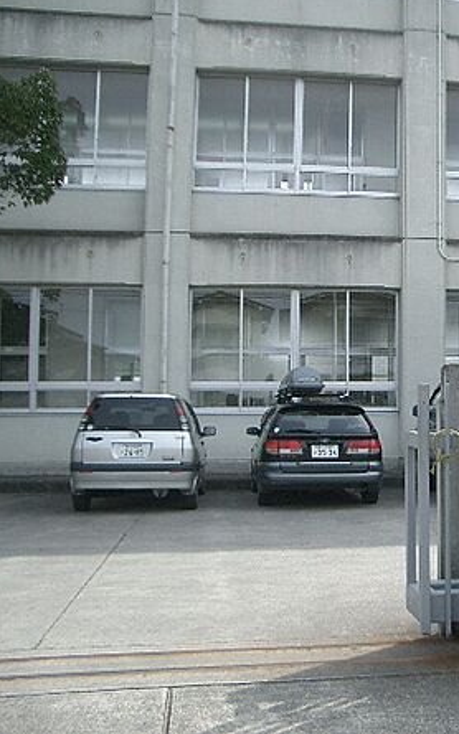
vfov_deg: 40.3
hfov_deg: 24.4
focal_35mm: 50
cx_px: 482
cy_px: 365
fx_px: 1001
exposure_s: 1/500
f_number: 2.6
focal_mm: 5.8
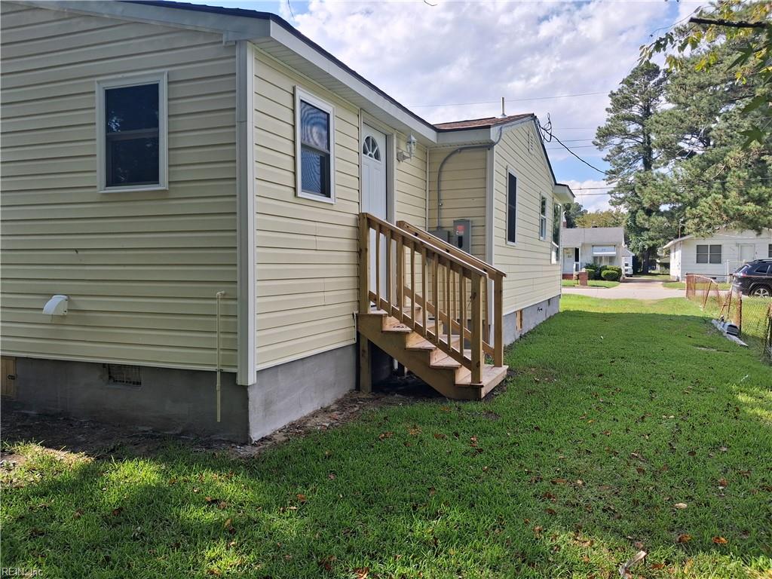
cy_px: 290
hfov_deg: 65.3
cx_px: 386
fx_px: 602
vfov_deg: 51.4
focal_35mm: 27
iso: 20
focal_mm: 4
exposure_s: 1/313
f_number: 1.8
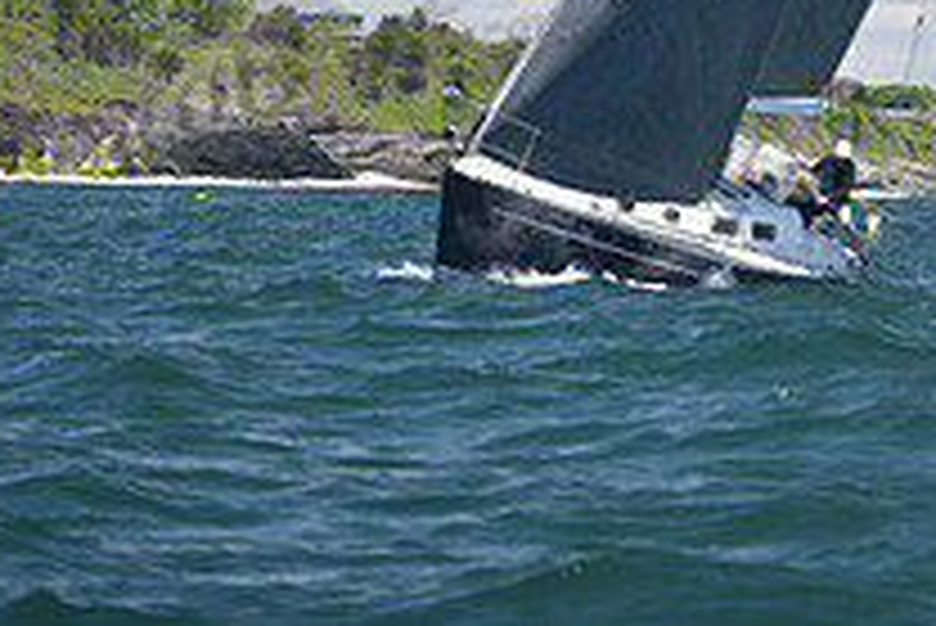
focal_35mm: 256
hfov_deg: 8.0
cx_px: 812
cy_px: -671
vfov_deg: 5.3
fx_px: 6660
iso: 200
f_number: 3.5
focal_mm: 92
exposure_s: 1/1000
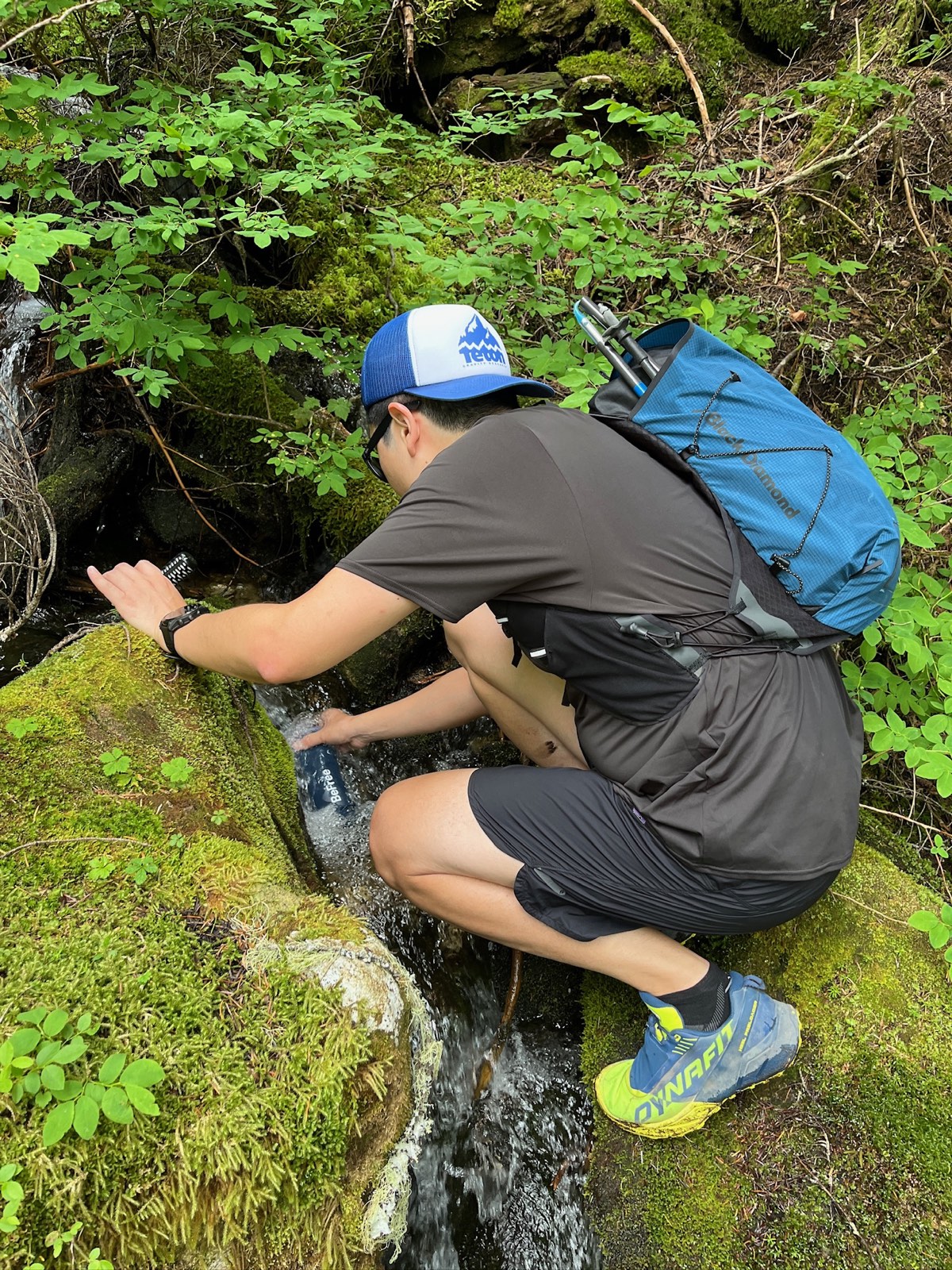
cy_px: 635
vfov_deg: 67.3
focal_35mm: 26
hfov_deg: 53.1
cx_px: 476
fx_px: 953
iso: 125
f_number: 1.6
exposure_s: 1/121
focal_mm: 5.1
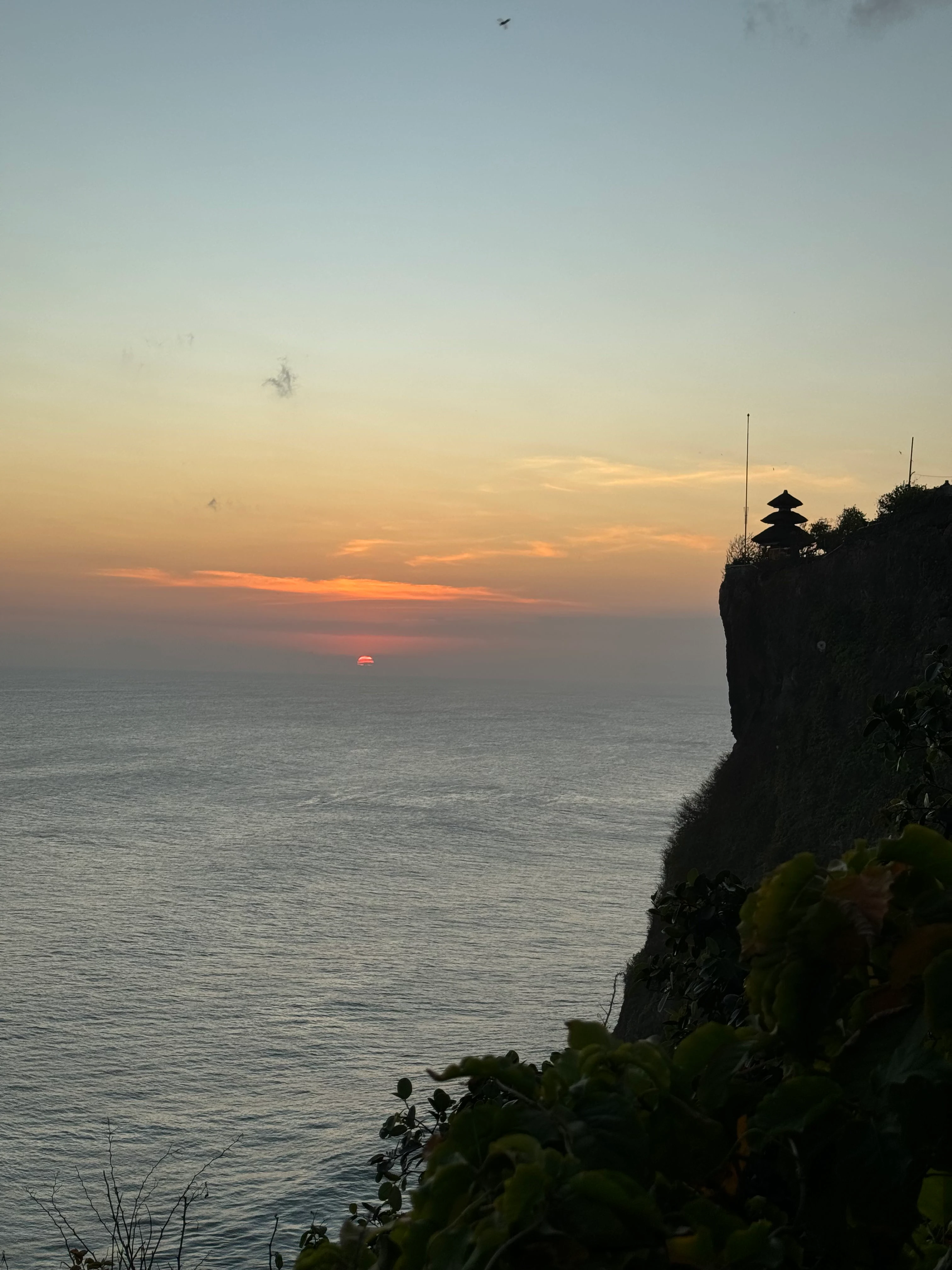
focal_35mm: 48
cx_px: 476
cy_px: 635
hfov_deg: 30.3
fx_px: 1760
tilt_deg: +1.7
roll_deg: -1.2
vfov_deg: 39.7
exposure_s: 1/1114
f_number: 1.78
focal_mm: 6.76
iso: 64
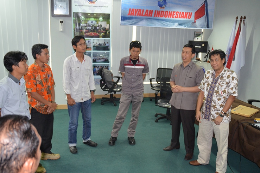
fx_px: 238
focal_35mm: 33
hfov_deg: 57.3
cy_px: 86
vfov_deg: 39.8
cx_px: 130
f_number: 3.5
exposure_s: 1/60
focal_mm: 22
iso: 1400
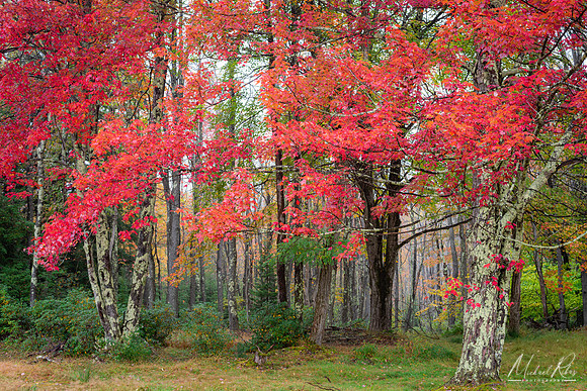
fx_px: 815
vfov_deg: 27.0
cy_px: 196
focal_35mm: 50
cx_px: 294
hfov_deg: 39.6
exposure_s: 1/6
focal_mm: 50
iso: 100
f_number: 8
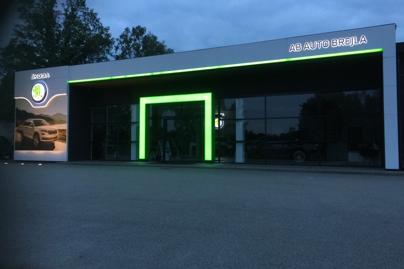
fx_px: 348
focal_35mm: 31
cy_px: 128
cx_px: 198
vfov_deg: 42.3
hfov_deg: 60.3
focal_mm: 4.15
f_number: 2.2
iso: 100
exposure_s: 1/17
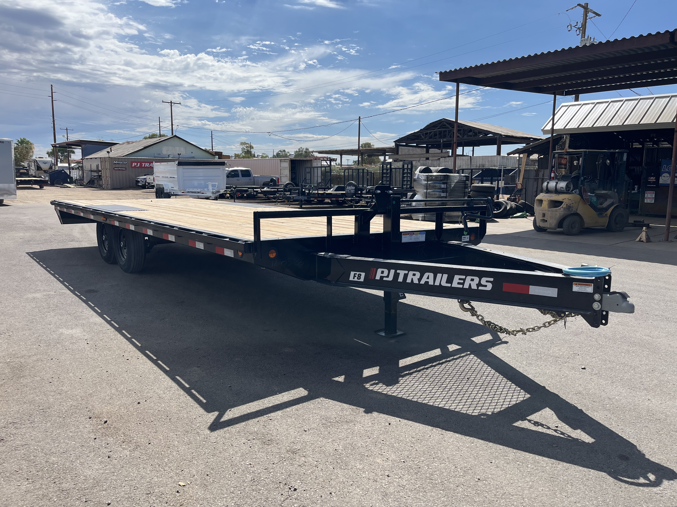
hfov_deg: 67.3
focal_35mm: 26
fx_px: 508
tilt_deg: -8.8
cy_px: 254
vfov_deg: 53.1
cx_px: 338
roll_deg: -0.9
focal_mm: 5.1
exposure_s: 1/5556
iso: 50
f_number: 1.6
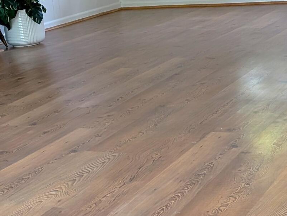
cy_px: 111
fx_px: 747
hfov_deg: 21.7
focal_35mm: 90
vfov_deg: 16.4
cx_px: 159
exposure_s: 1/45.7
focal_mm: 6.9
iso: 25
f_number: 1.68
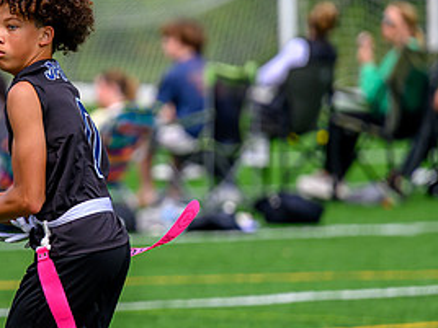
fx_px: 7111
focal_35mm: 562
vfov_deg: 2.6
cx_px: 61
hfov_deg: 3.5
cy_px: 165
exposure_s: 1/1600
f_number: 2.8
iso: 160
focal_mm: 185
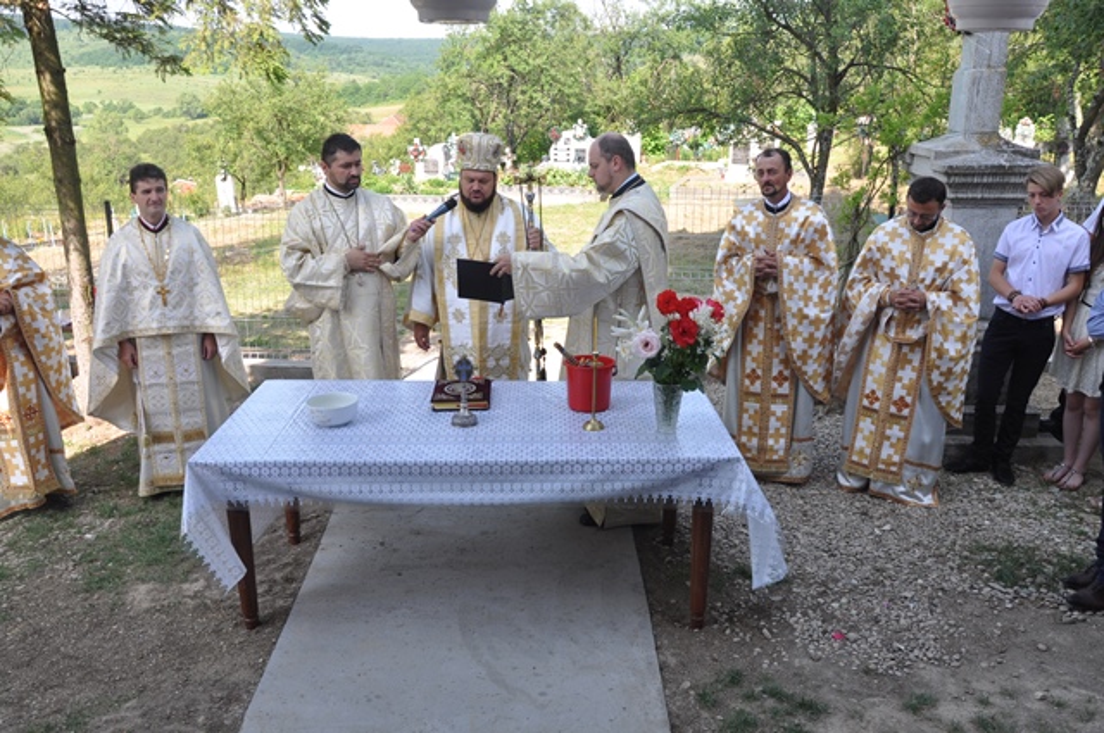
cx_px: 552
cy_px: 366
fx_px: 965
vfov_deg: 41.6
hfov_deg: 59.6
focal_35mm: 32
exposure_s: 1/80
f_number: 9
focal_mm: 21
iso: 200
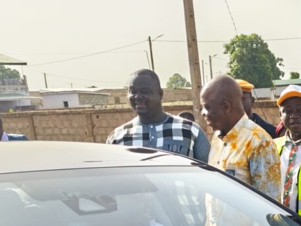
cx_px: 350
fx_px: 679
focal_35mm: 78
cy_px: 311
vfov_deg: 17.5
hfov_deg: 23.1
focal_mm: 6.14
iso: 50
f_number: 1.6
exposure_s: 1/213
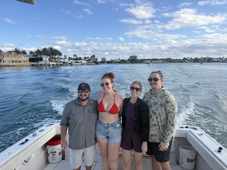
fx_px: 157
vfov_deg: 56.8
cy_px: 85
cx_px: 114
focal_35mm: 24
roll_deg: +1.2
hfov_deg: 71.6
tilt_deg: -8.4
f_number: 1.78
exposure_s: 1/2907
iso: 80
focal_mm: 6.76
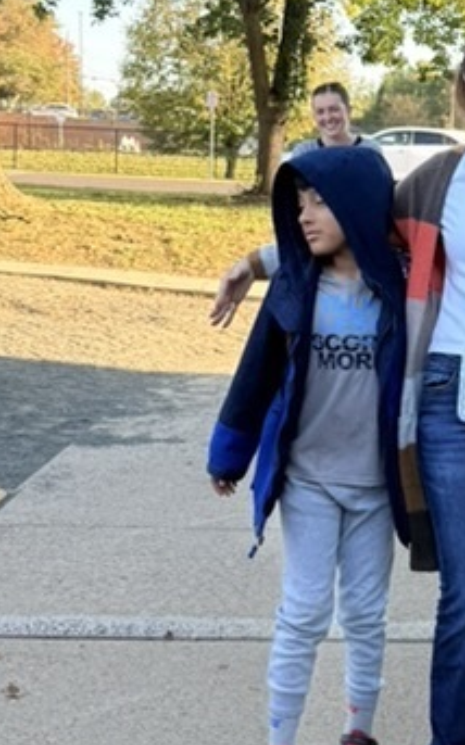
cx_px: 441
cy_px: 382
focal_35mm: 76
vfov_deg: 27.2
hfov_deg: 16.8
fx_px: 1543
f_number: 1.78
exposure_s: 1/858
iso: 80
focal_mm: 6.76
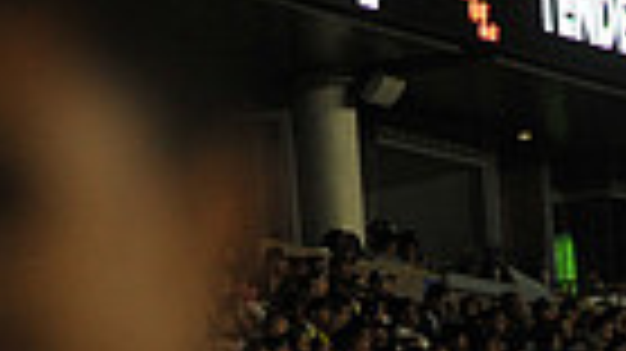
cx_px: 757
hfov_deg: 4.2
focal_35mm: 508
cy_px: 252
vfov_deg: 2.4
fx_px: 8427
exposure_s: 1/1250
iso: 1250
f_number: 2.8
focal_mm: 116
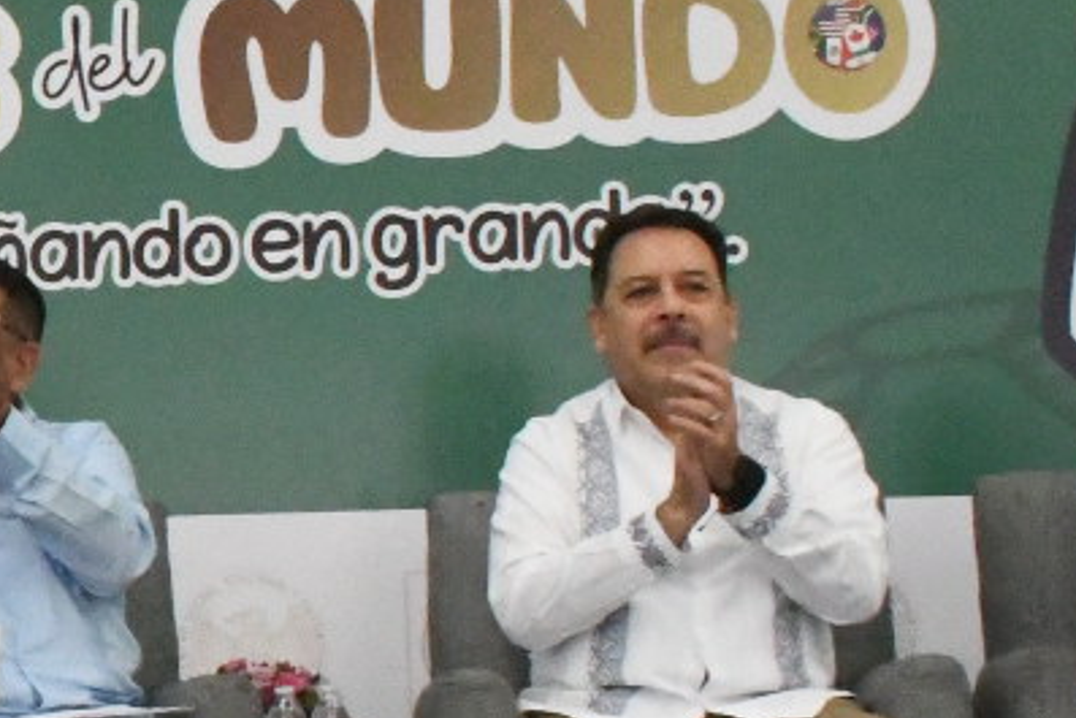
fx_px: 4754
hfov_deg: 12.3
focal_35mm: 159
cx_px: -547
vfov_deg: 8.6
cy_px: 545
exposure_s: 1/200
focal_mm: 26
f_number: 18
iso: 12800
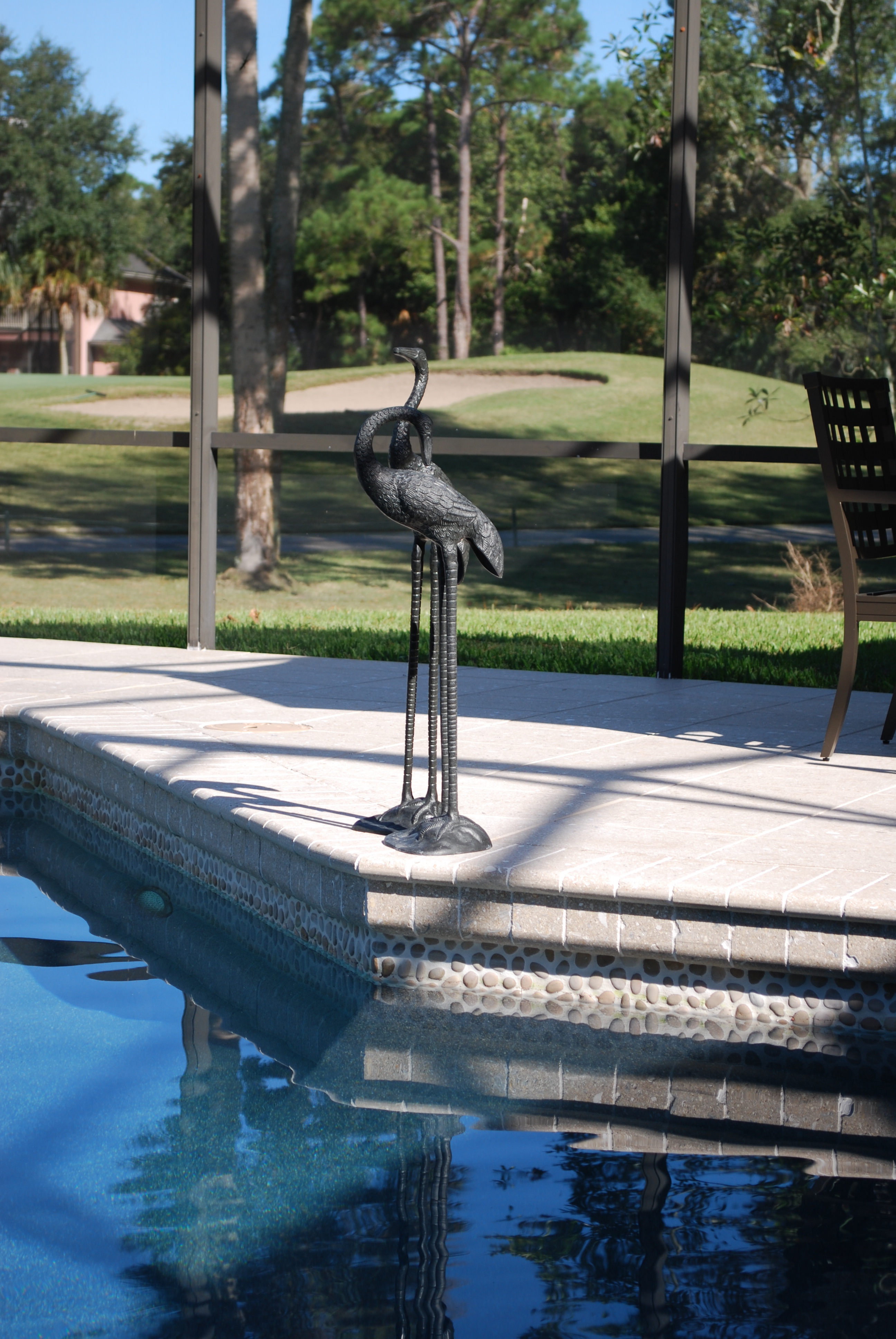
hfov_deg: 16.6
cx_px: 448
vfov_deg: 24.6
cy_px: 670
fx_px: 3071
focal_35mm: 82
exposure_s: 1/125
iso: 100
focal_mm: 55
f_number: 5.6
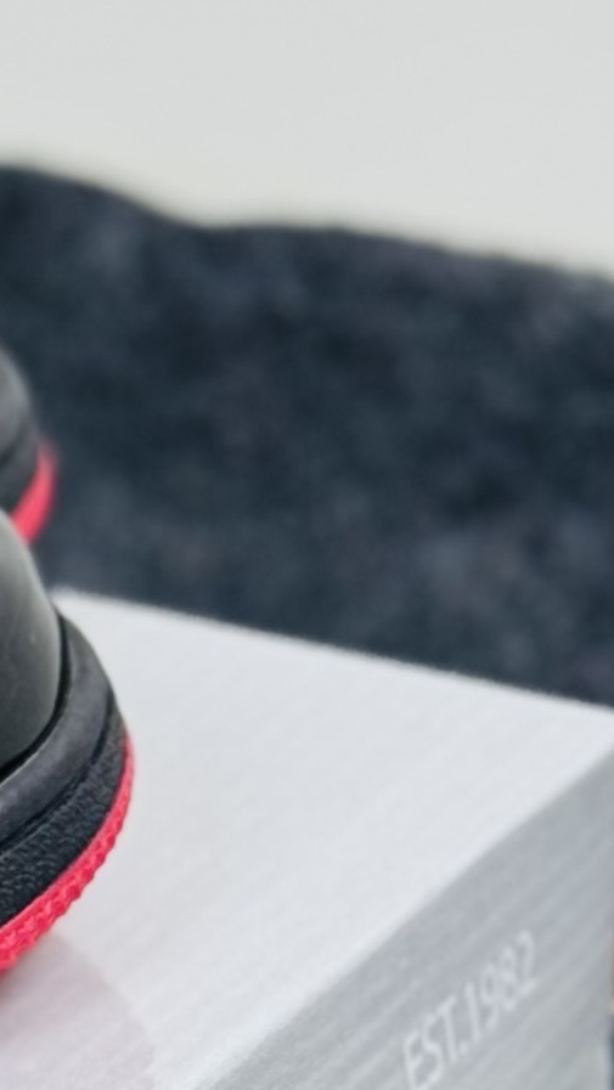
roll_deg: +4.8
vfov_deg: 9.2
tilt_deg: -23.2
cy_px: 506
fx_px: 6797
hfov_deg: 4.9
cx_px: -1200
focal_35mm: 235
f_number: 1.78
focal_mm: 6.76
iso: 64
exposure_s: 1/100
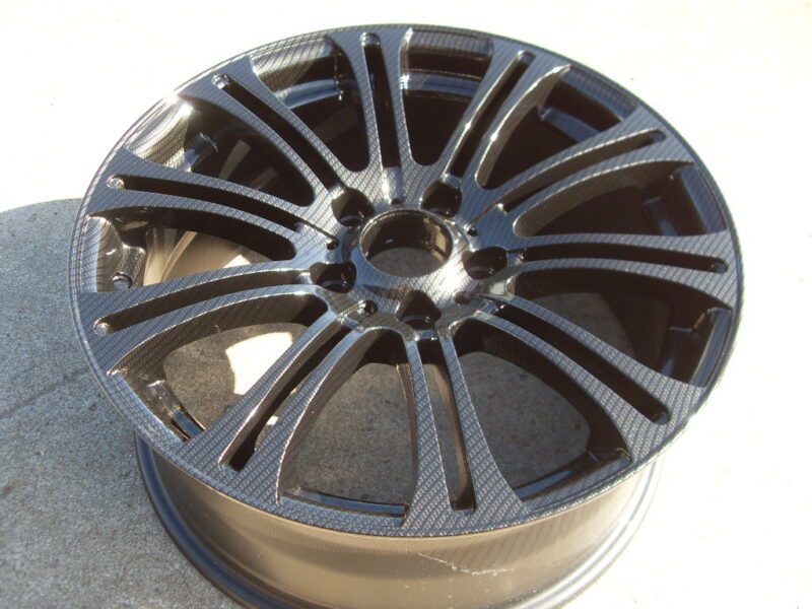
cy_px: 304
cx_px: 406
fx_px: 821
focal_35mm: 35
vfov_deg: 40.7
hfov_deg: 52.6
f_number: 2.8
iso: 80
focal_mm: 6.3
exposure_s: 1/180
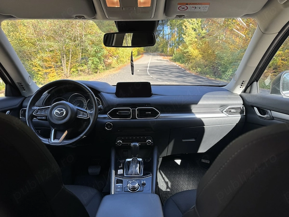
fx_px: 200
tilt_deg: -7.3
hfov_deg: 71.6
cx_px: 144
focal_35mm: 24
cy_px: 108
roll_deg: +1.2
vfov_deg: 56.8
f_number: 1.78
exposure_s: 1/241
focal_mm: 6.76
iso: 64
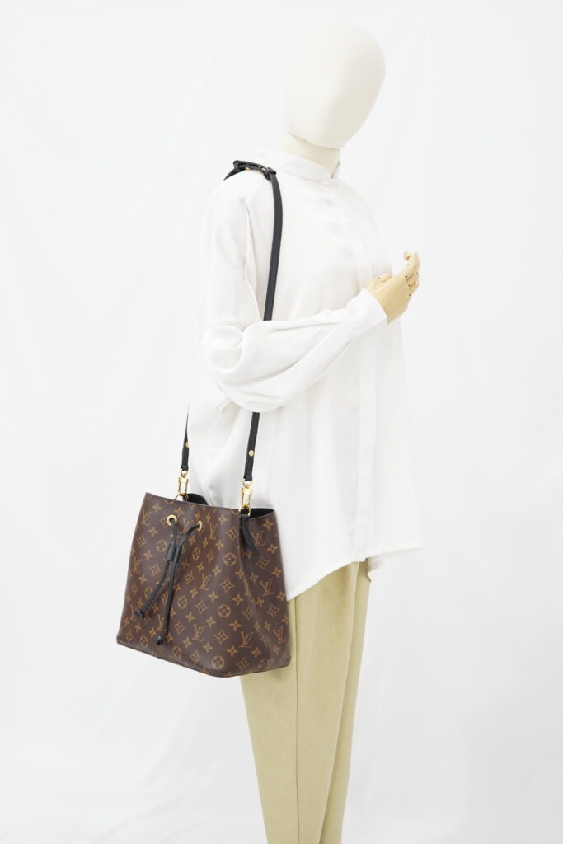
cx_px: 282
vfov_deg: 39.6
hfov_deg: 27.0
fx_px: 1172
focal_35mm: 50
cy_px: 422
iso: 640
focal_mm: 50
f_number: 6.3
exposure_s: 1/6
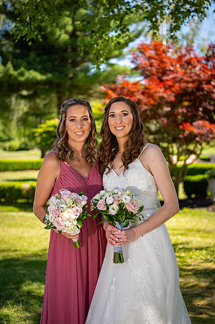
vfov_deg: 28.9
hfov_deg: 19.4
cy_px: 162
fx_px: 628
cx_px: 108
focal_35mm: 70
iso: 100
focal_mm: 70
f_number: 3.2
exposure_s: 1/800
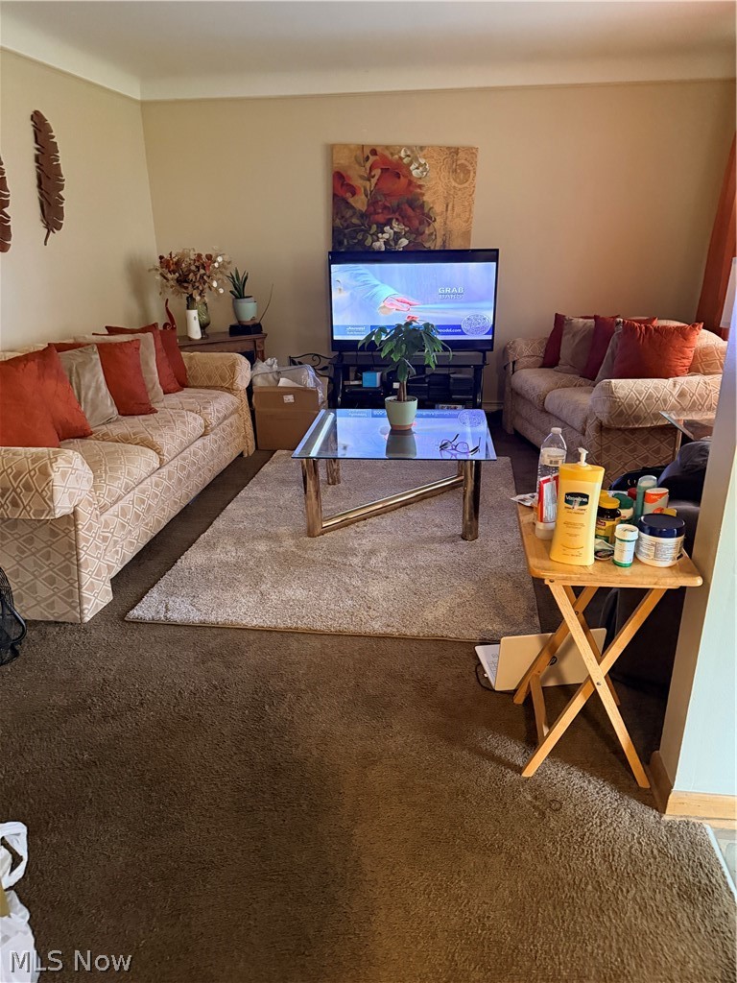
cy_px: 492
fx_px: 681
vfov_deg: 71.6
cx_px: 368
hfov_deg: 56.8
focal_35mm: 24
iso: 1000
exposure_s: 1/40
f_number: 1.78
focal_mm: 6.76
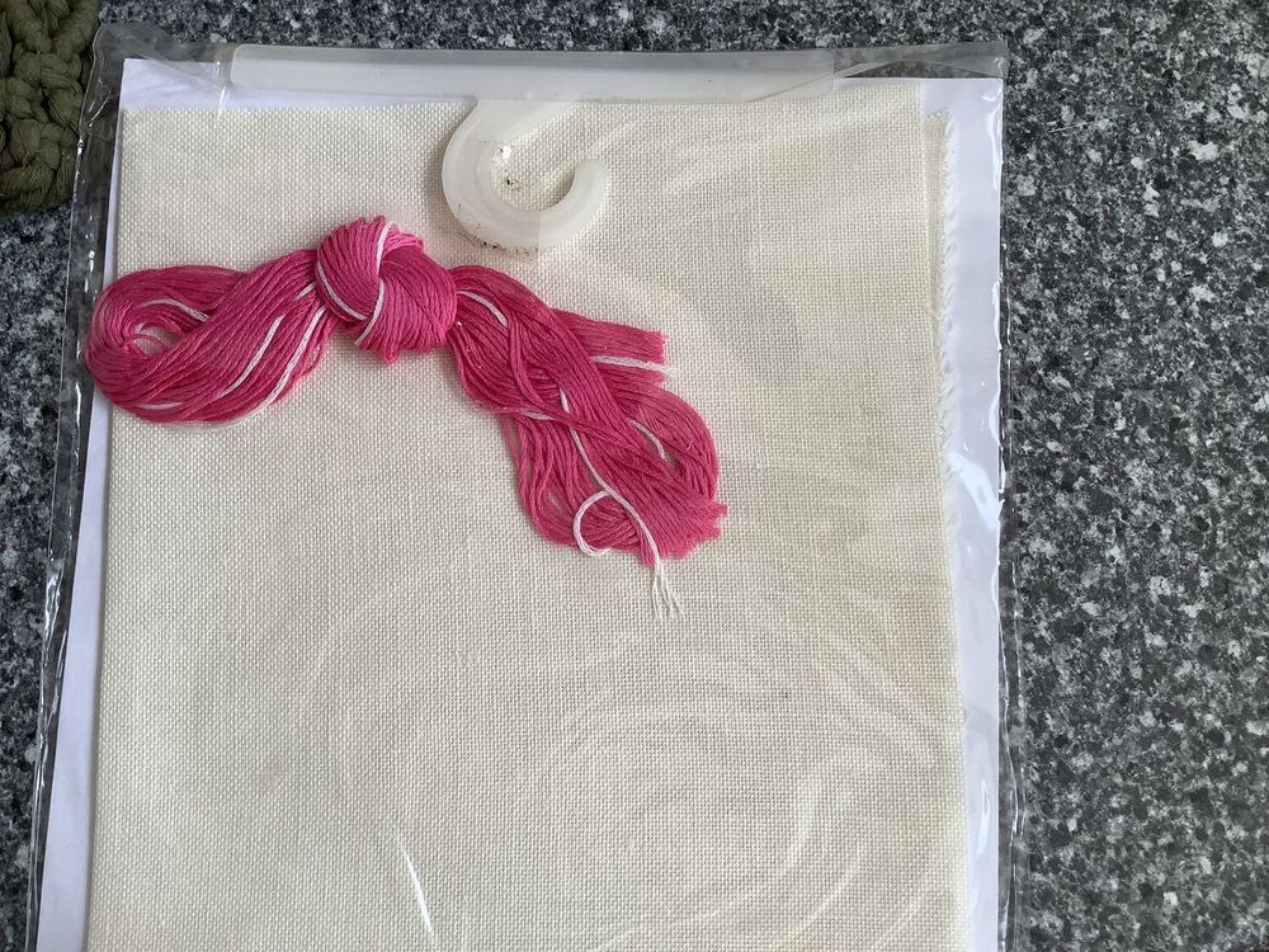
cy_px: 476
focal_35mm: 31
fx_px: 1136
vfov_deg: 45.4
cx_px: 634
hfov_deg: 58.4
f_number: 2.4
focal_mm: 3.3
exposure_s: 1/120
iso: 40
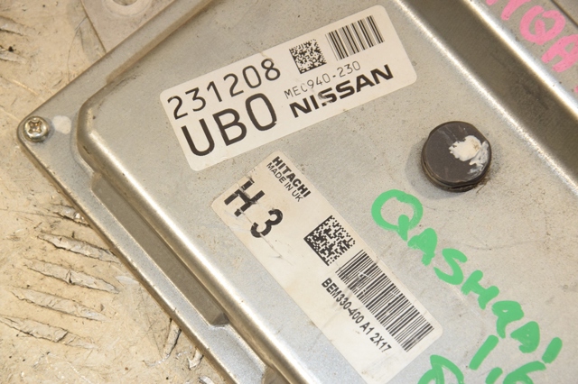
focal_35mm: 147
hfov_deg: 14.0
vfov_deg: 9.3
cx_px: 289
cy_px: 192
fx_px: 2359
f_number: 9
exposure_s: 1/200
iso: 800
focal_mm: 98
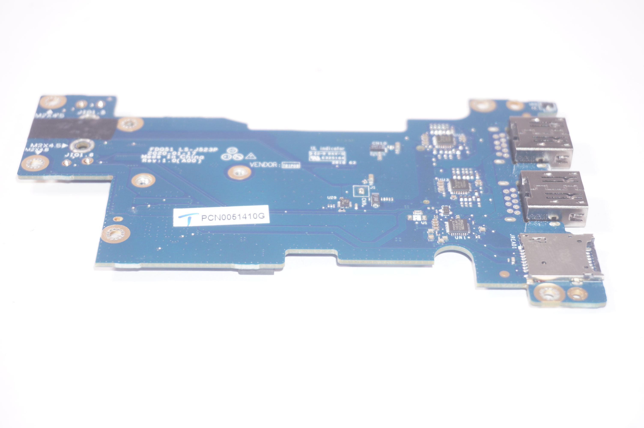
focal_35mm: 68
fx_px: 1206
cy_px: 214
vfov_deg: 20.1
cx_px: 322
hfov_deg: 29.9
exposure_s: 1/60
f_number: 5.6
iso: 125
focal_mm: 45
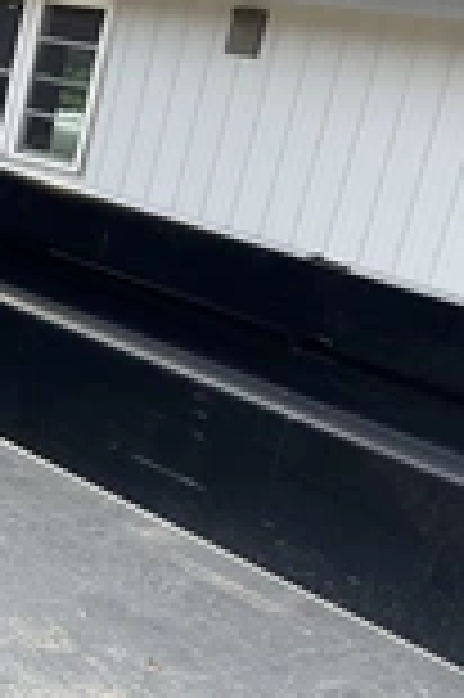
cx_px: -72
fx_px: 1511
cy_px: 572
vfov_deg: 25.5
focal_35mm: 78
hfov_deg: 16.8
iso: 25
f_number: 1.8
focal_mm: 3
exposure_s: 1/1035
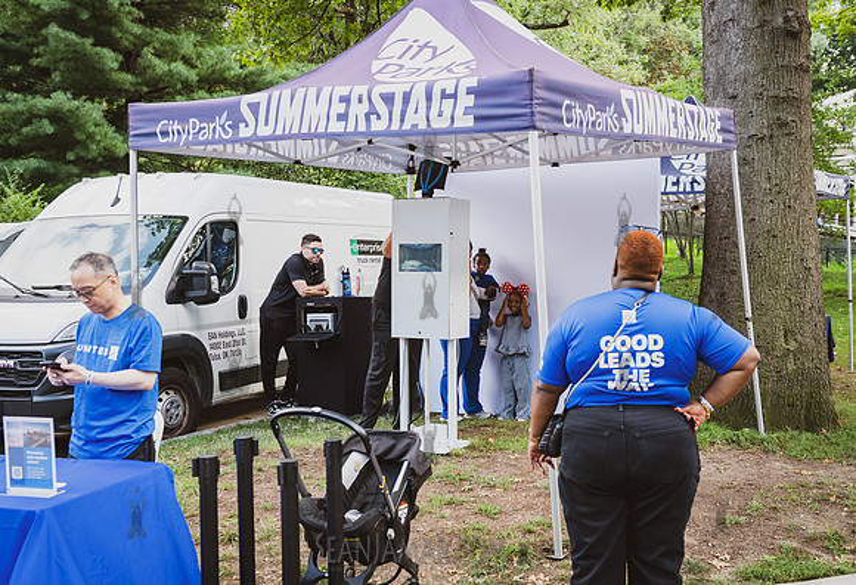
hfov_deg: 47.1
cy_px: 298
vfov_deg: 33.3
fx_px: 978
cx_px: 499
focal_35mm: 41
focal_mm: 35
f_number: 4.5
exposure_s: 1/320
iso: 1000
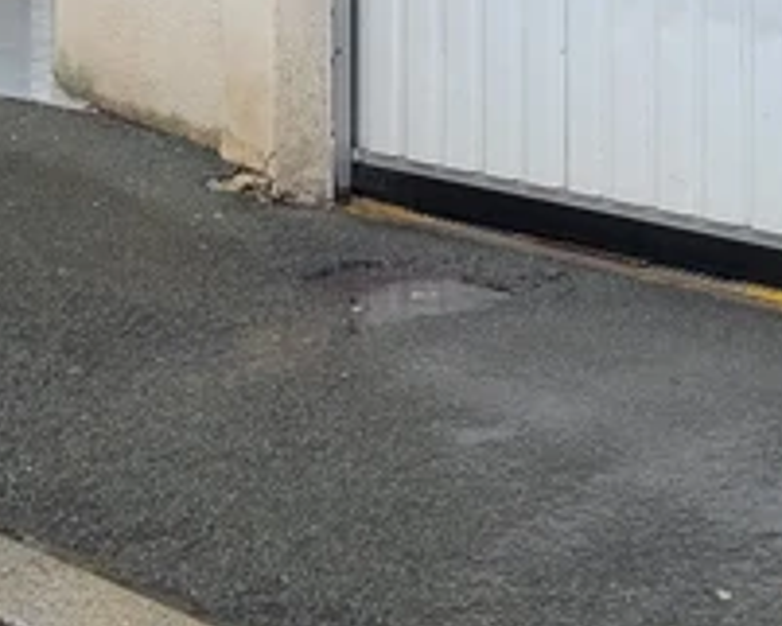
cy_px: -533
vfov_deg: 13.5
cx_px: 467
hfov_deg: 19.0
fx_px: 2339
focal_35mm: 101
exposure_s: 1/267
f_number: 1.8
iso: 40
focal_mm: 5.4
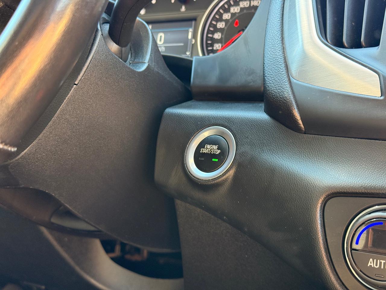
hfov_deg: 39.7
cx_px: 193
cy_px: 145
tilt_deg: -6.3
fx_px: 535
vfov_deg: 30.3
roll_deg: +0.3
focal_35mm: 48
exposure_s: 1/76
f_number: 1.78
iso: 200
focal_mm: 6.76
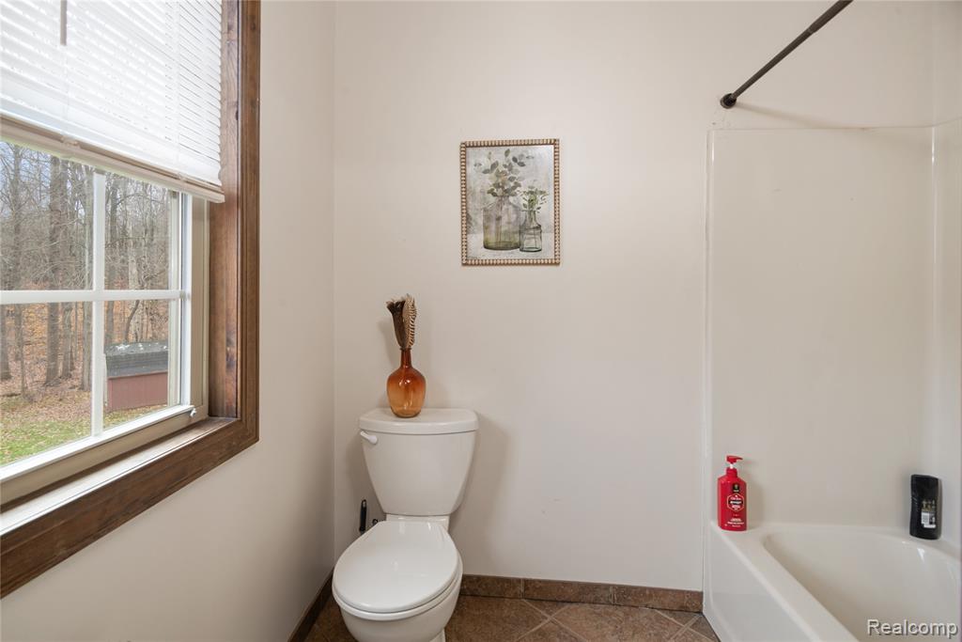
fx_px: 802
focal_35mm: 30
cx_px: 481
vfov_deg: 43.6
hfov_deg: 61.9
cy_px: 321
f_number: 9
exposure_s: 1/6
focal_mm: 30
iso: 320
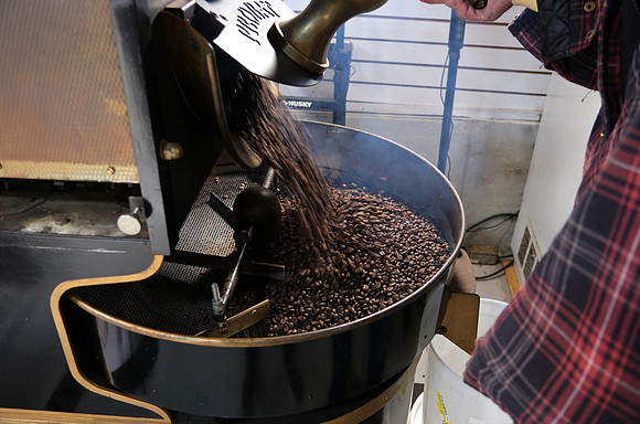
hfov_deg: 62.0
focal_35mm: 30
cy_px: 212
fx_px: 532
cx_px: 320
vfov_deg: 43.4
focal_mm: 20.2
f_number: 4
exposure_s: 1/60
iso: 1250
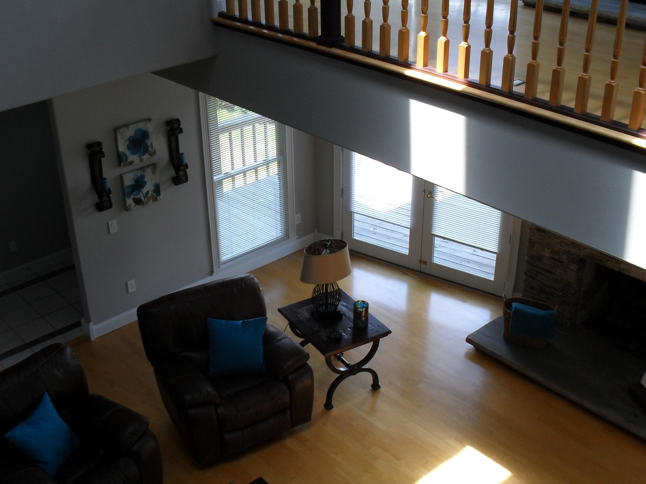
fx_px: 784
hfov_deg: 44.8
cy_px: 253
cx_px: 329
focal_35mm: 42
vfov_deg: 34.3
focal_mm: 6.3
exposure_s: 1/60
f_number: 3.2
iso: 100
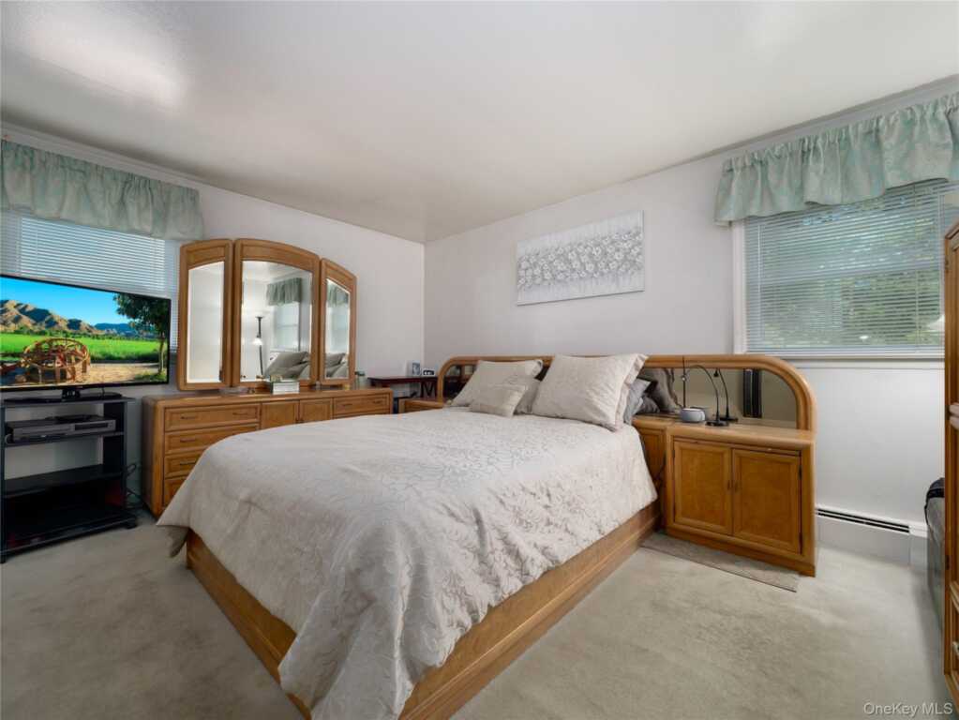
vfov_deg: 85.7
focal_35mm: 14
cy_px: 360
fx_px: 388
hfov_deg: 102.0
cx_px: 480
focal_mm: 7
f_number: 3.5
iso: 800
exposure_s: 1/10
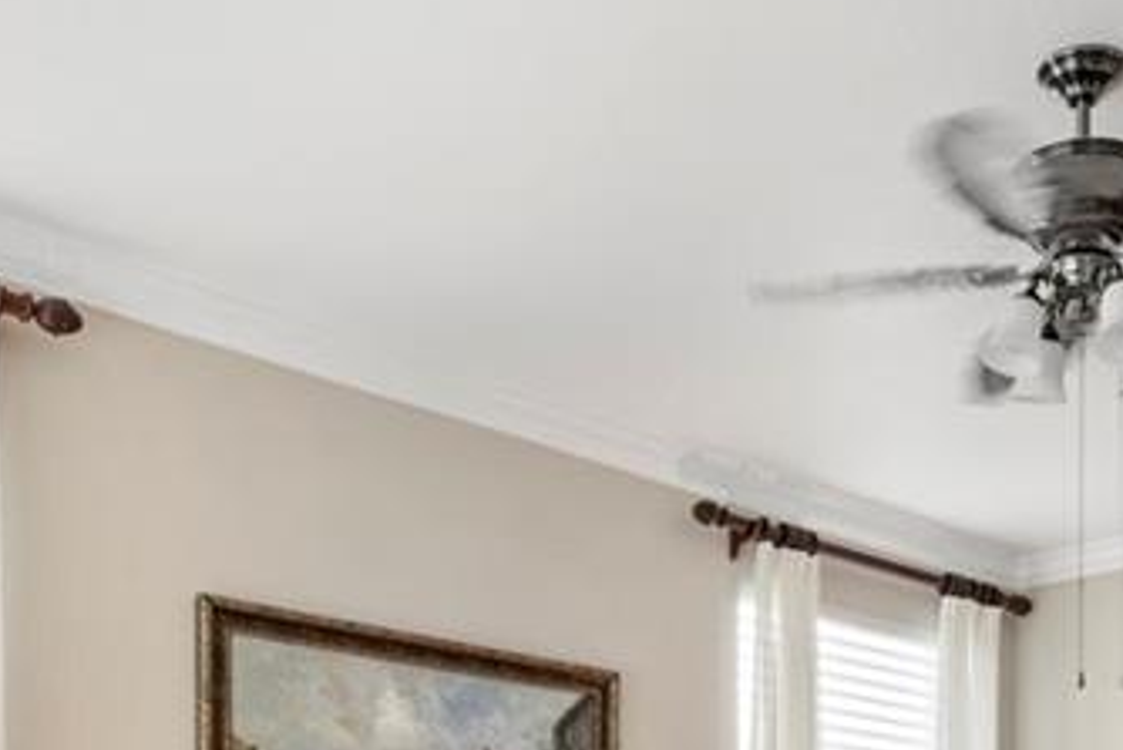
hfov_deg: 39.2
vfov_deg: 22.9
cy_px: 1093
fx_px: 1529
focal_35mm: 49
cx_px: 844
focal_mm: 16
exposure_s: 1
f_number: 11
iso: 320
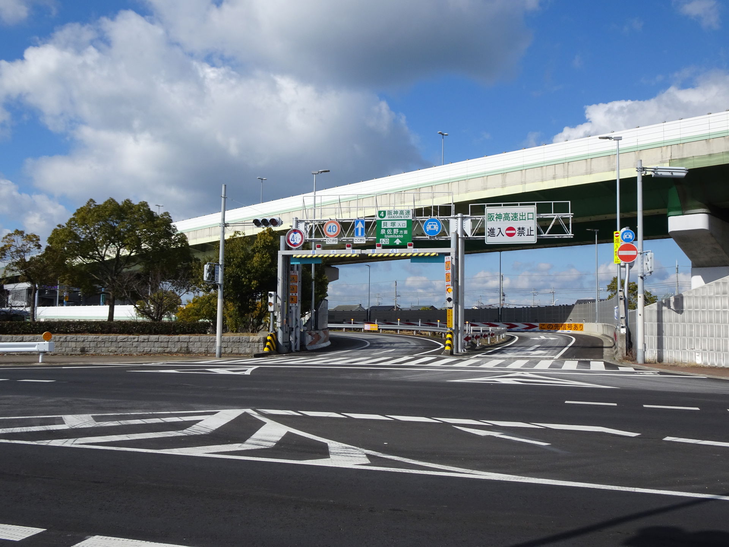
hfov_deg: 55.4
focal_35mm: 33
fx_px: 695
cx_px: 364
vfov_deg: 42.9
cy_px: 274
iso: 80
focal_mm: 5.61
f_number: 4
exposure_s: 1/1000
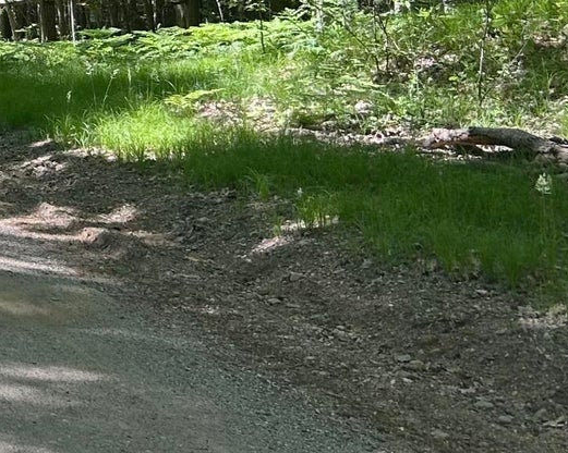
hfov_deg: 16.0
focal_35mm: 104
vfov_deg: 14.4
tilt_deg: -1.8
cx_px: -409
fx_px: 1747
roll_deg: +0.1
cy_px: -70
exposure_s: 1/639
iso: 50
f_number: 1.5
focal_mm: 5.7
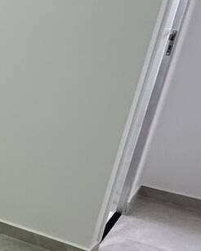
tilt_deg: -23.4
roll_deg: +1.1
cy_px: 186
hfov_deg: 17.0
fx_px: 475
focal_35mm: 64
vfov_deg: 29.1
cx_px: -209
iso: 200
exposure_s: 1/99
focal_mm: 2.22
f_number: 2.2
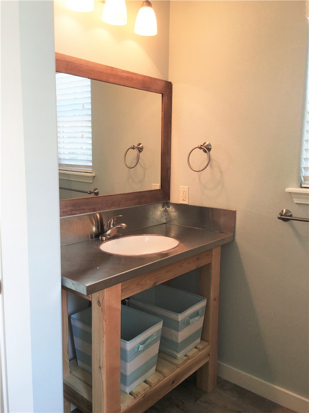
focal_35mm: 29
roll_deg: -1.4
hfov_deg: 48.2
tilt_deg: -8.2
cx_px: 154
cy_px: 206
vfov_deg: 61.7
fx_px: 345
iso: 25
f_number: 2.2
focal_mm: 4.15
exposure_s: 1/54
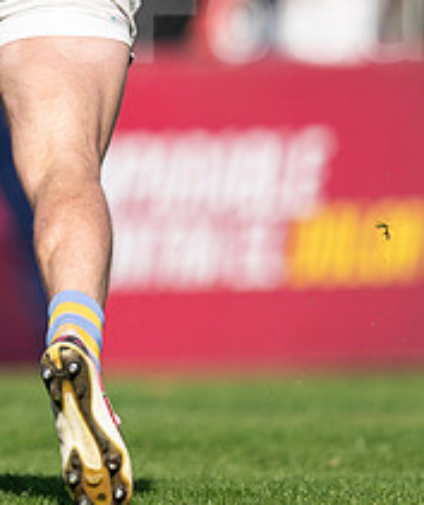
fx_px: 24685
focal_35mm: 1619
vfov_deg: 1.2
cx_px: -69
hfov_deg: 1.0
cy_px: -48
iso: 100
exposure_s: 1/1250
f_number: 2.8
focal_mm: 400
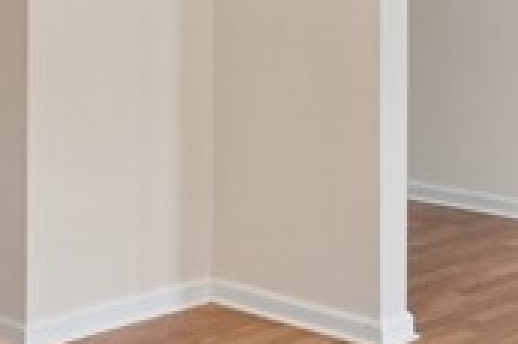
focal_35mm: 107
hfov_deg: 19.1
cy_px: -120
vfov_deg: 12.3
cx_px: 210
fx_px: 1538
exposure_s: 1/20
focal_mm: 17
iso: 1000
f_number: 10
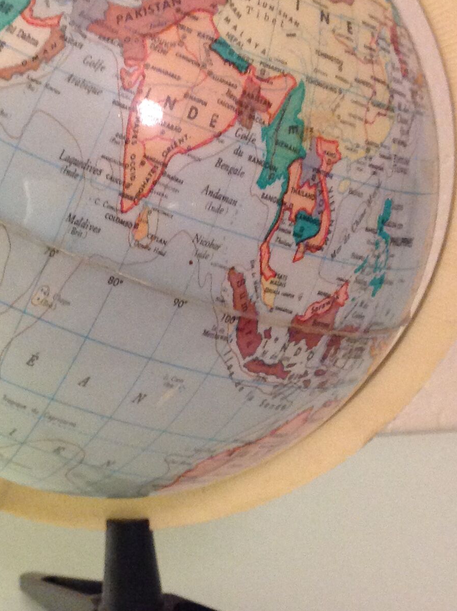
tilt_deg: -16.5
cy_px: 340
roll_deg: +3.5
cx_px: 142
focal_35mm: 76
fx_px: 1341
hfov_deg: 19.3
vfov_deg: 25.7
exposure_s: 1/17
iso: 320
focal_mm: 4.28
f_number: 2.4
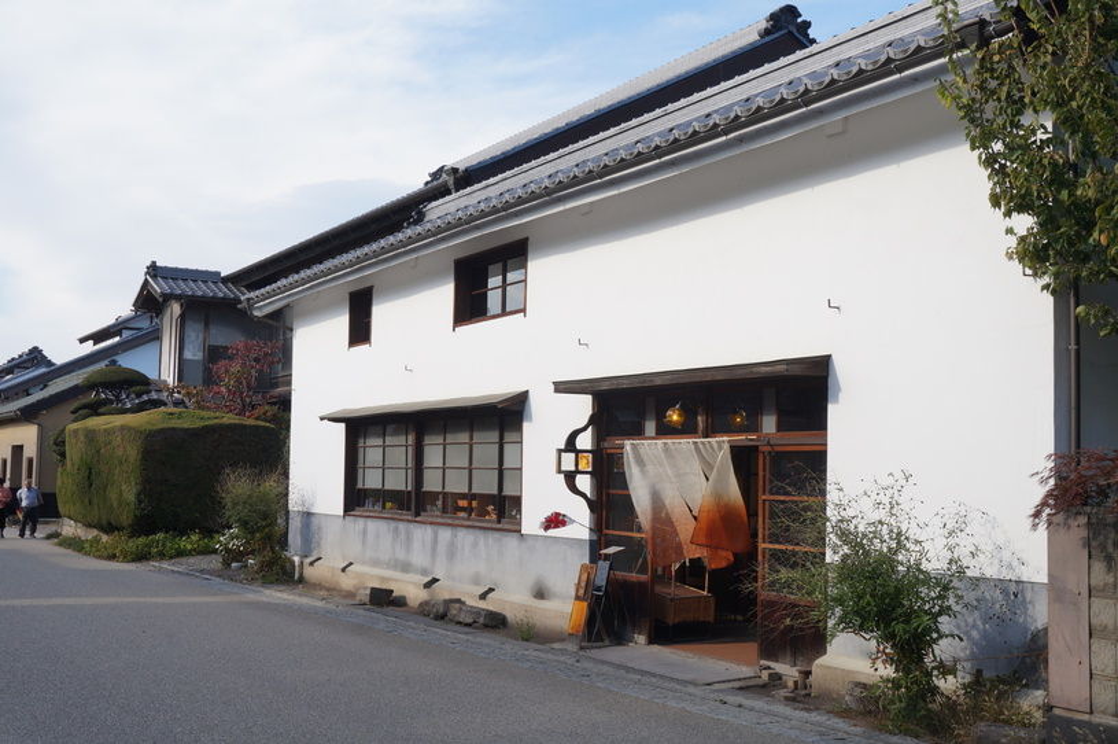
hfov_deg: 45.0
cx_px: 559
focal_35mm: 44
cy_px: 372
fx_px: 1350
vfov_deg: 30.8
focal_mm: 29
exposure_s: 1/125
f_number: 11
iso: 200
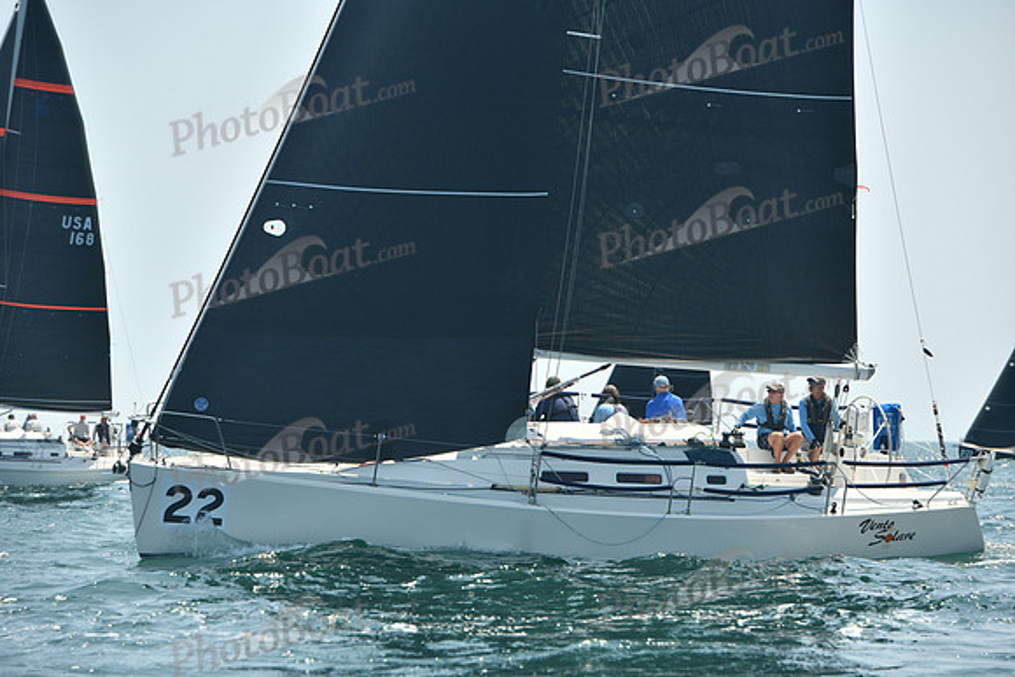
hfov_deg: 12.8
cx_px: 508
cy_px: 338
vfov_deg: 8.6
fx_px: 4512
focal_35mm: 160
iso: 320
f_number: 6.3
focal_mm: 160
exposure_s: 1/640
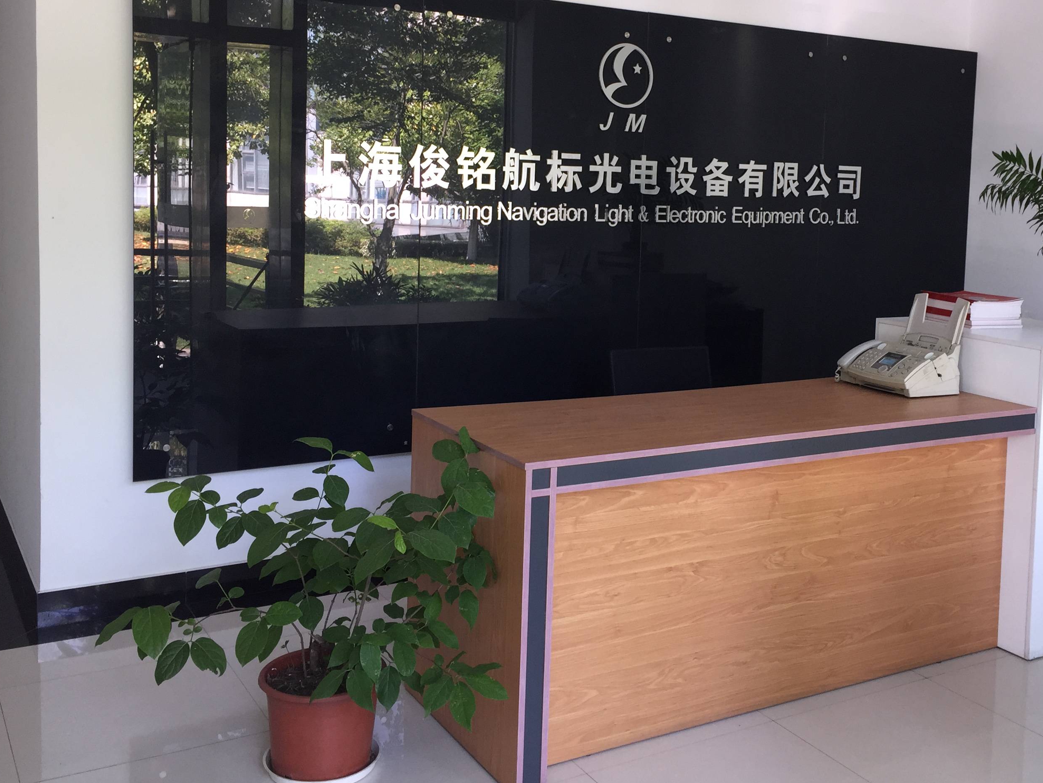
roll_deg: -1.7
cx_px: 618
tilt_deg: -4.9
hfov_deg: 48.7
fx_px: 1145
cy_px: 278
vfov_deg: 37.4
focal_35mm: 38
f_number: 2.2
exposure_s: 1/30
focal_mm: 4.15
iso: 32
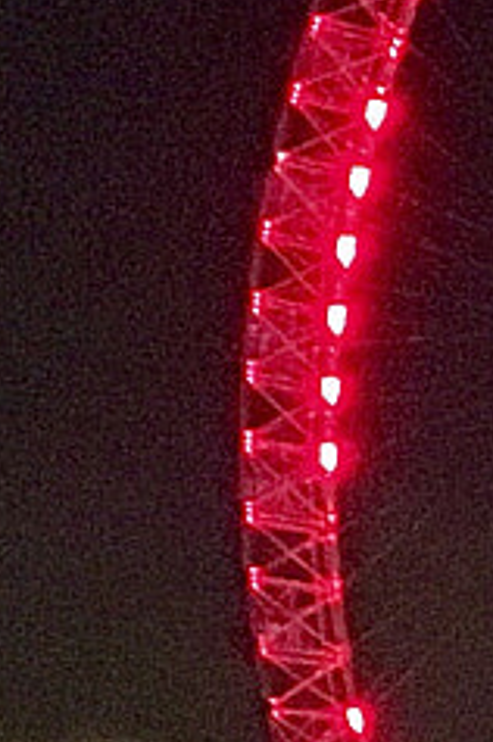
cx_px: 2097
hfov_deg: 5.6
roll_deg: -2.5
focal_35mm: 203
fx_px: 4182
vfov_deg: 9.8
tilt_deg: +1.8
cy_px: 1104
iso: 2000
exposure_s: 1/17
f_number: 2.2
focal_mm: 4.15
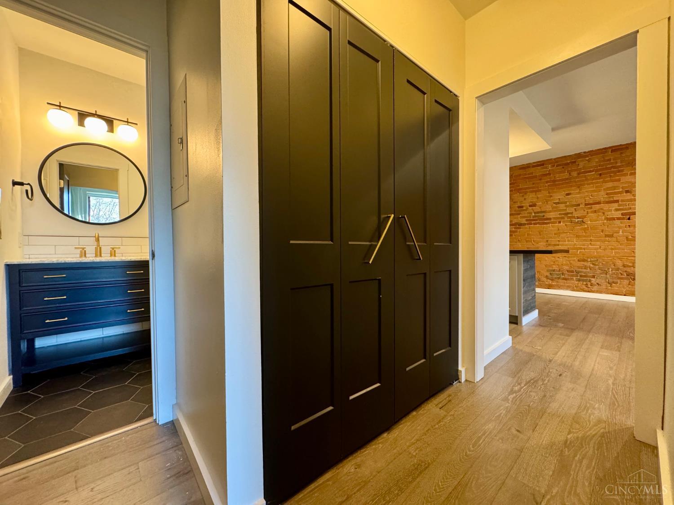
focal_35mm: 14
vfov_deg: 85.7
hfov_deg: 102.1
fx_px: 273
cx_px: 337
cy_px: 252
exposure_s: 1/60
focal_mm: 2.22
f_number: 2.2
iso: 500
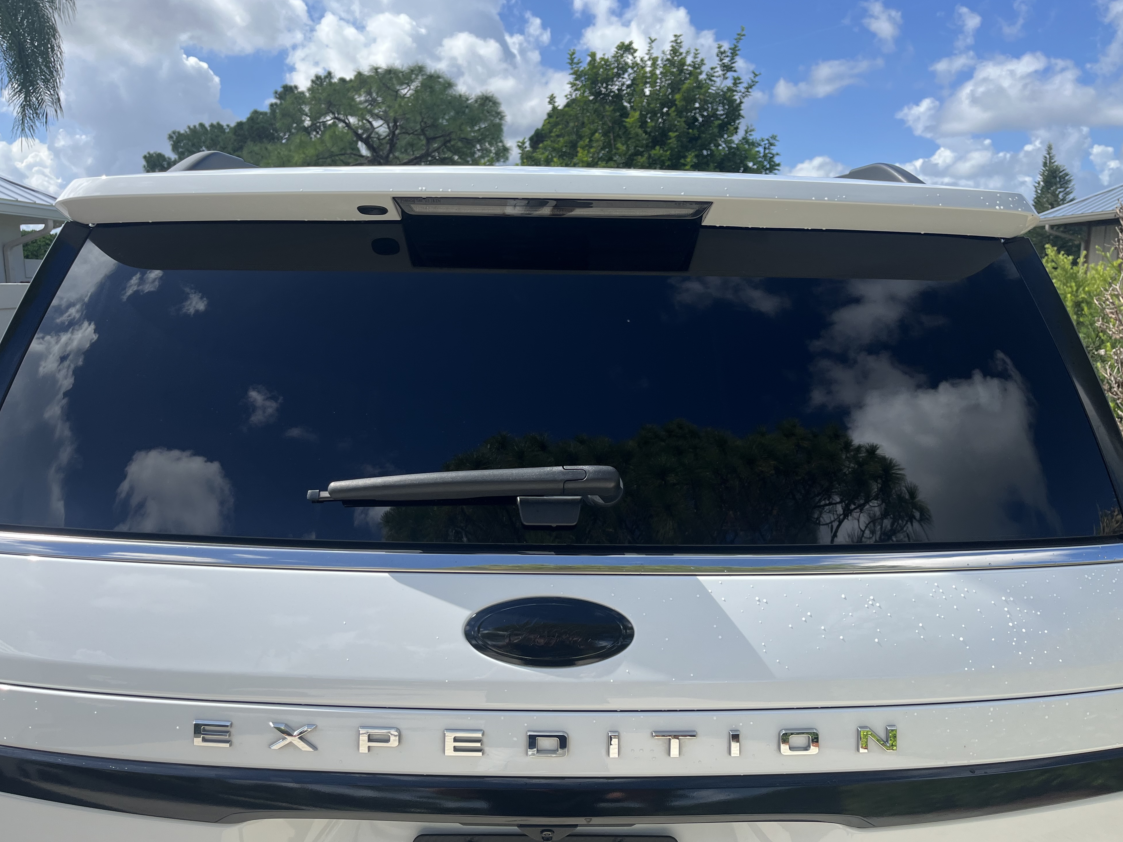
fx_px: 876
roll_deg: +0.9
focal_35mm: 27
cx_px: 545
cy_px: 411
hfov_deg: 65.3
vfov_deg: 51.3
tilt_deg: -9.1
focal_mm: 5.1
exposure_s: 1/2513
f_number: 1.6
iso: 50
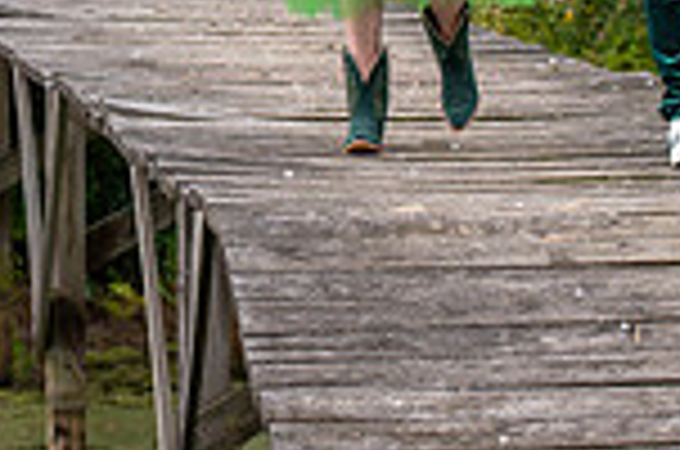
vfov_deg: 4.9
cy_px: -158
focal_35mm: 277
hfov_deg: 7.4
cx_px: 9
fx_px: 5221
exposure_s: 1/125
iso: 50
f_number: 3.2
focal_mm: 70
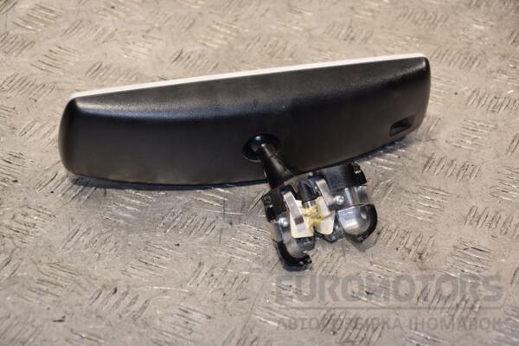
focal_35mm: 99
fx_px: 1427
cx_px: 260
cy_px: 173
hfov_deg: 20.6
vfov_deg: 13.8
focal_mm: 66
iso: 800
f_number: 5.3
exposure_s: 1/200
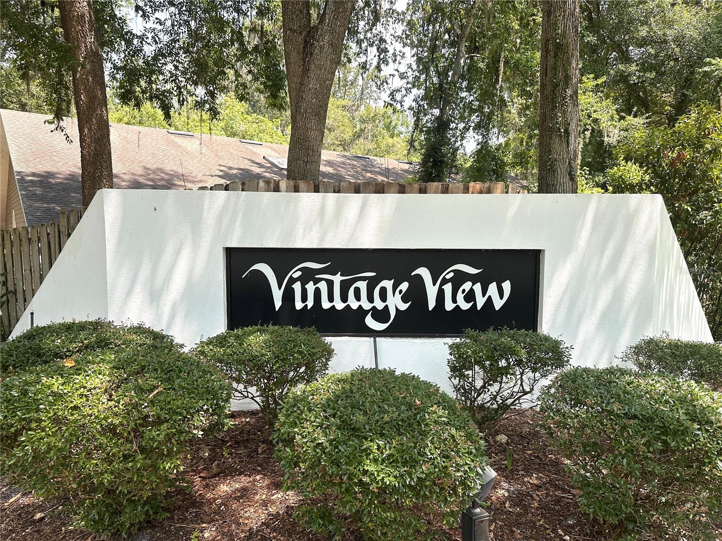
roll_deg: -0.2
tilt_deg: -4.8
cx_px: 361
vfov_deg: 56.8
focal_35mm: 24
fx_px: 501
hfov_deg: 71.6
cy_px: 270
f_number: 1.78
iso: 80
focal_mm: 6.86
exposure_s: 1/989
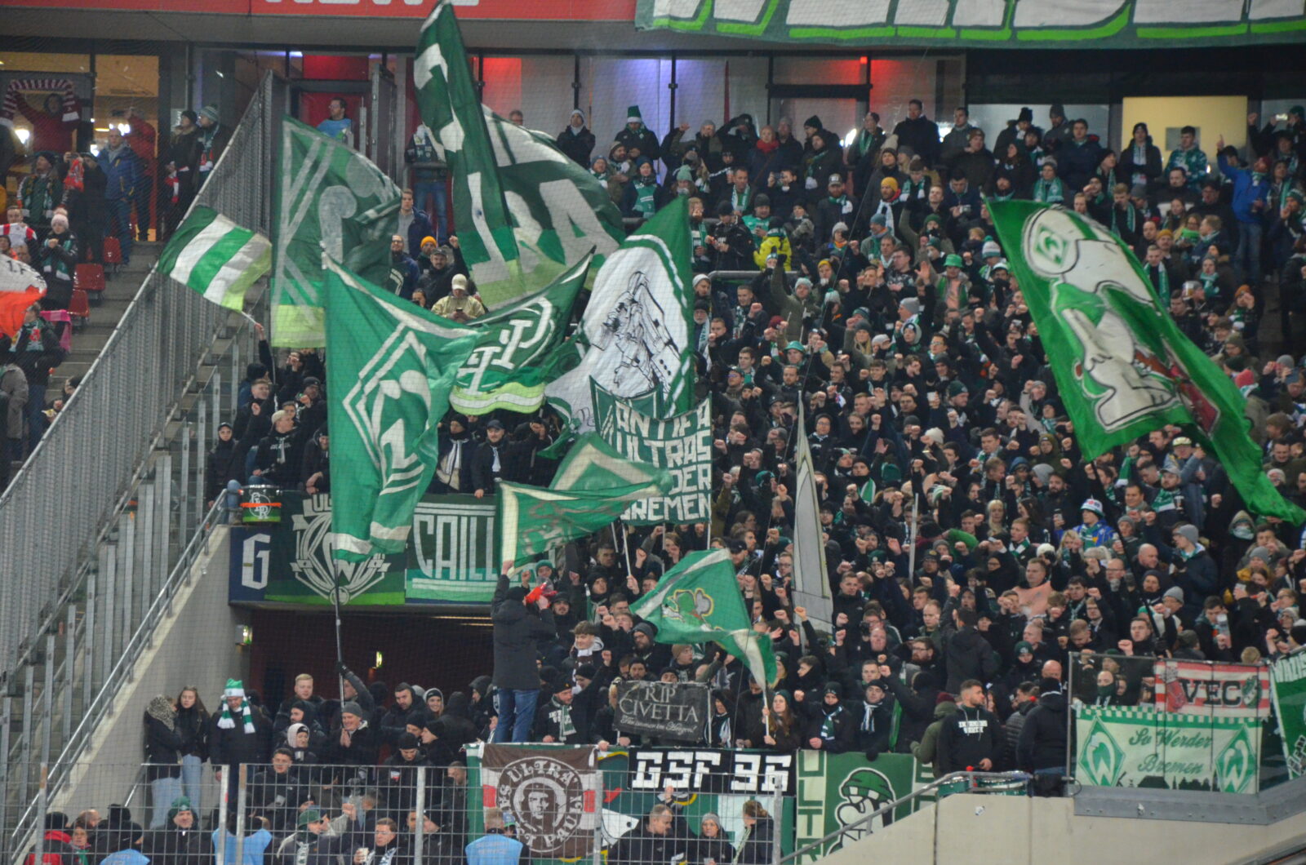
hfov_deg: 13.1
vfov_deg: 8.7
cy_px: 432
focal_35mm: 158
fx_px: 5702
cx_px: 653
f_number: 5.6
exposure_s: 1/125
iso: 3200
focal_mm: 105
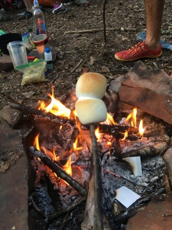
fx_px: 192
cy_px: 115
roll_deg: +2.1
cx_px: 86
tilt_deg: -38.7
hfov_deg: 48.2
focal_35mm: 29
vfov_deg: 61.7
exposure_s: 1/30
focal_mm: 4.15
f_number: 2.2
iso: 64
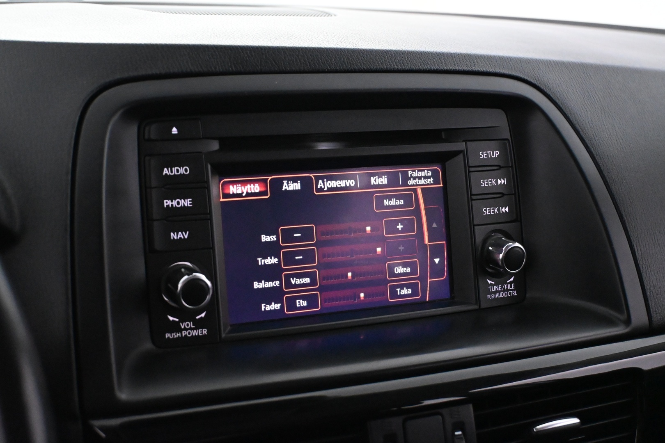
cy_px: 222
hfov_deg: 35.9
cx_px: 332
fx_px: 1025
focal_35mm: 56
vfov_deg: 24.4
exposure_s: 1/60
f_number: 5.3
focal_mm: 37
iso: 7200
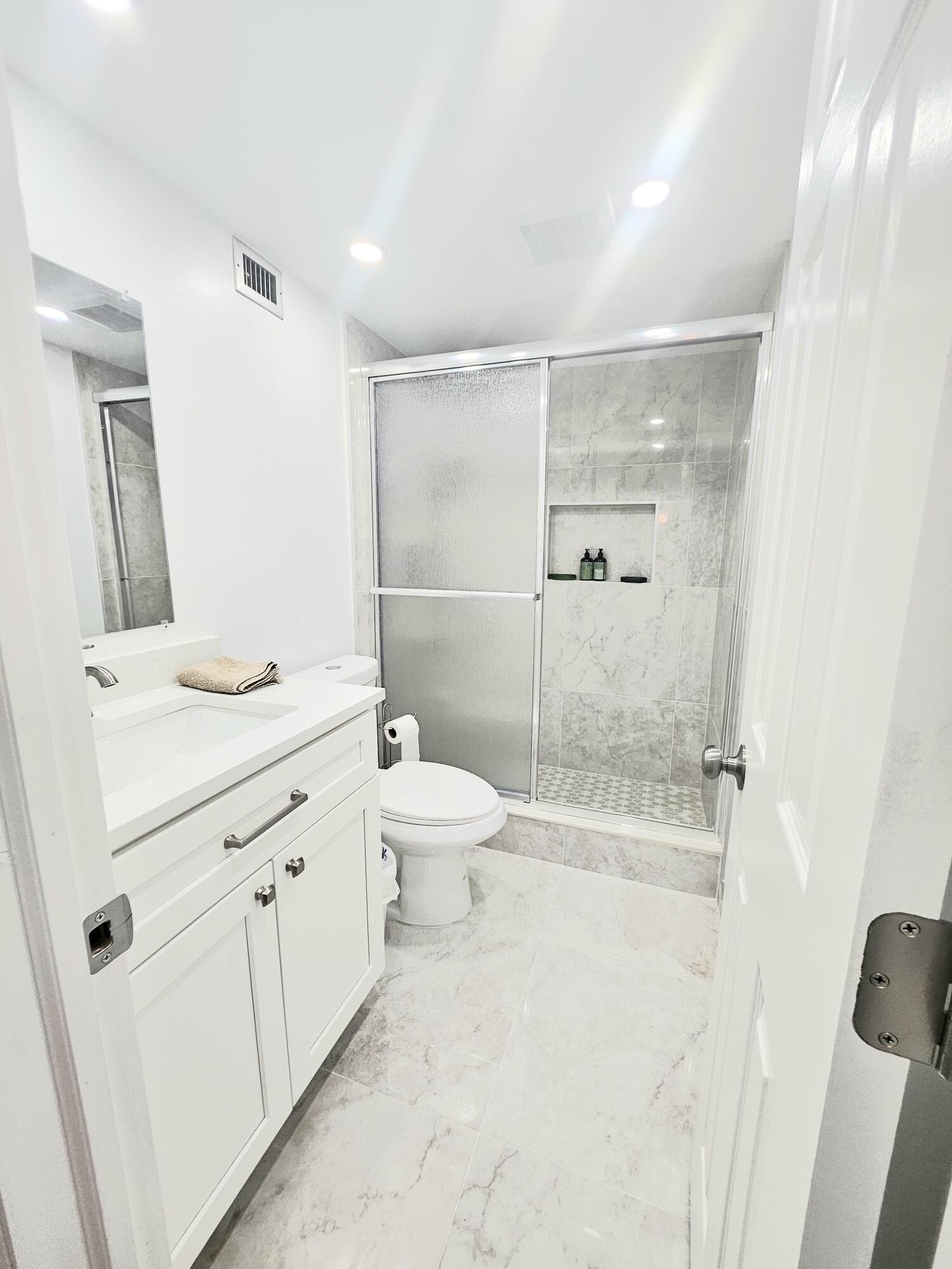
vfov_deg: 106.2
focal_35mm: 13
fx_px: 477
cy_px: 634
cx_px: 476
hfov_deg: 89.9
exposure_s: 1/60.2
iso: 64
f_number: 2.2
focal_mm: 1.7
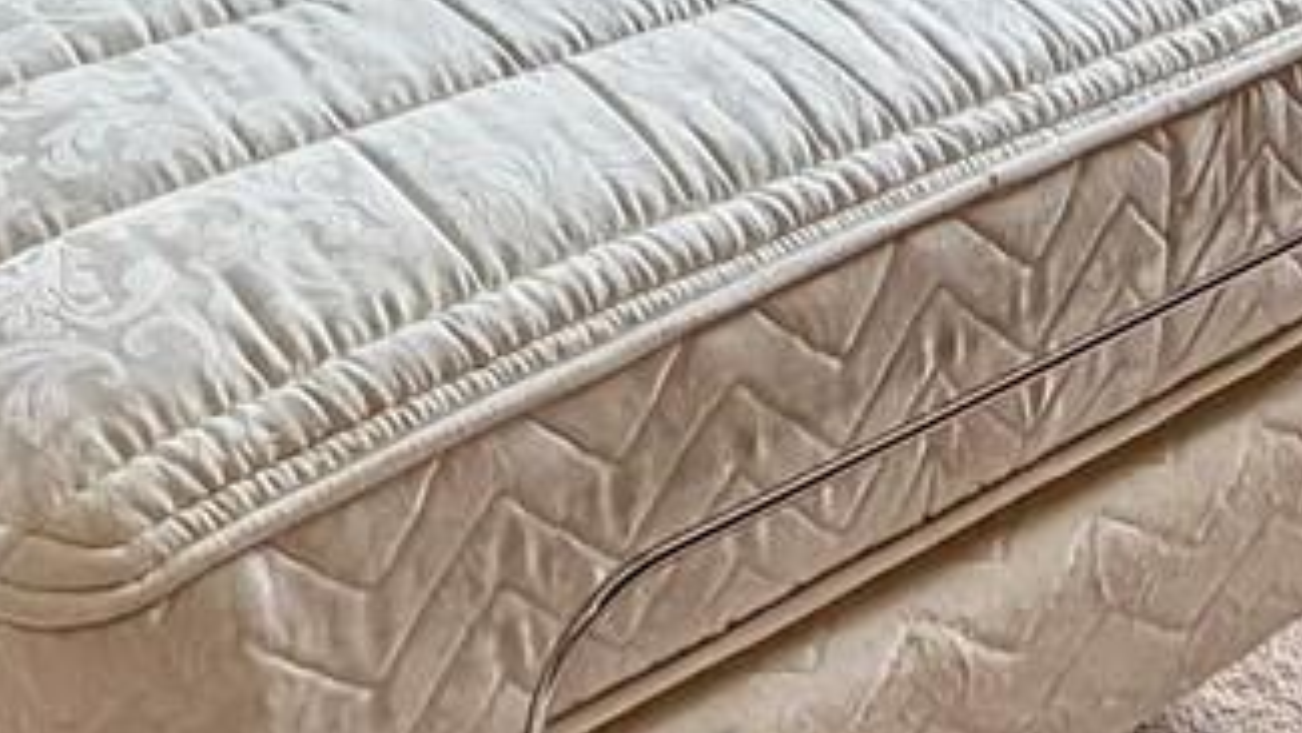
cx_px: 557
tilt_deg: -0.5
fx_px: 2590
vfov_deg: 12.1
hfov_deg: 28.2
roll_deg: -0.6
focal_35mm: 75
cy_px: -1154
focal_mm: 2.22
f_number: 2.2
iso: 125
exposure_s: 1/121
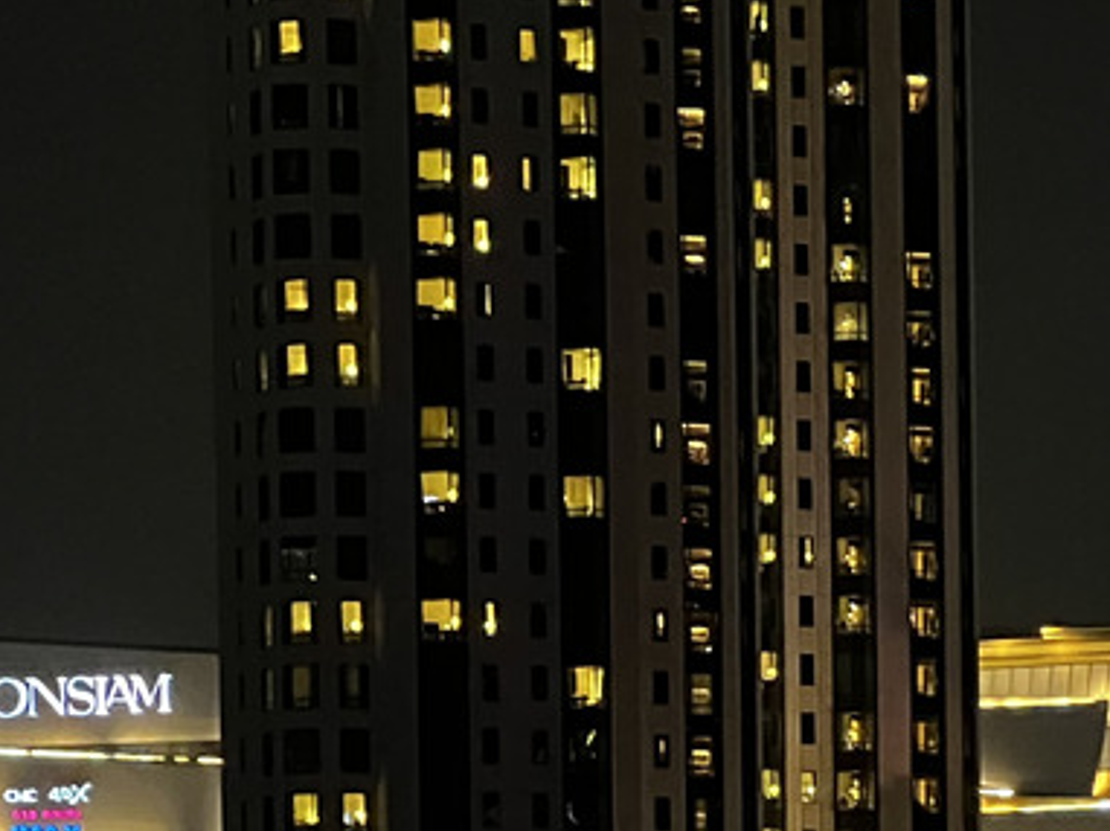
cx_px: 1203
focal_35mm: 242
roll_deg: +1.1
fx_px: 7755
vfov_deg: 6.1
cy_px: 1278
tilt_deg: +0.5
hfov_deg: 8.1
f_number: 2.8
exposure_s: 1/22
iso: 1600
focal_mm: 9
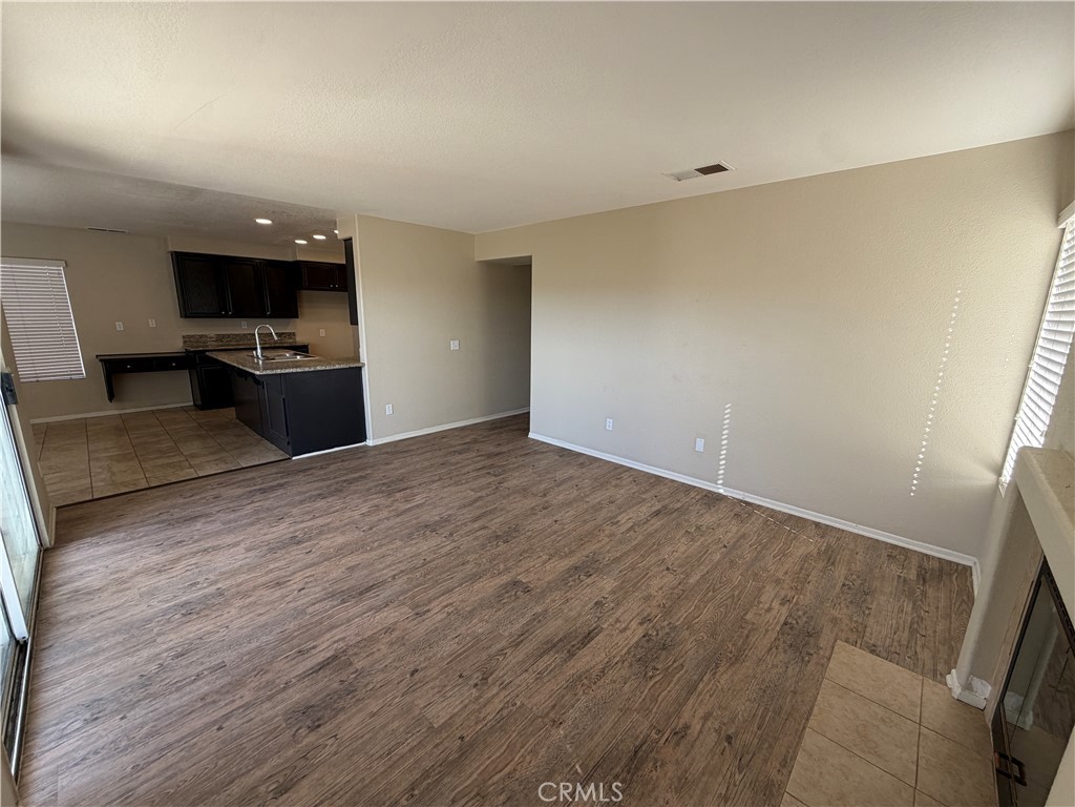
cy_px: 404
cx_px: 538
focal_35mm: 14
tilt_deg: -11.6
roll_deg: +0.1
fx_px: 435
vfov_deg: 85.7
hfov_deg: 102.1
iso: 100
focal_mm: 2.22
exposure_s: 1/121
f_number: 2.2
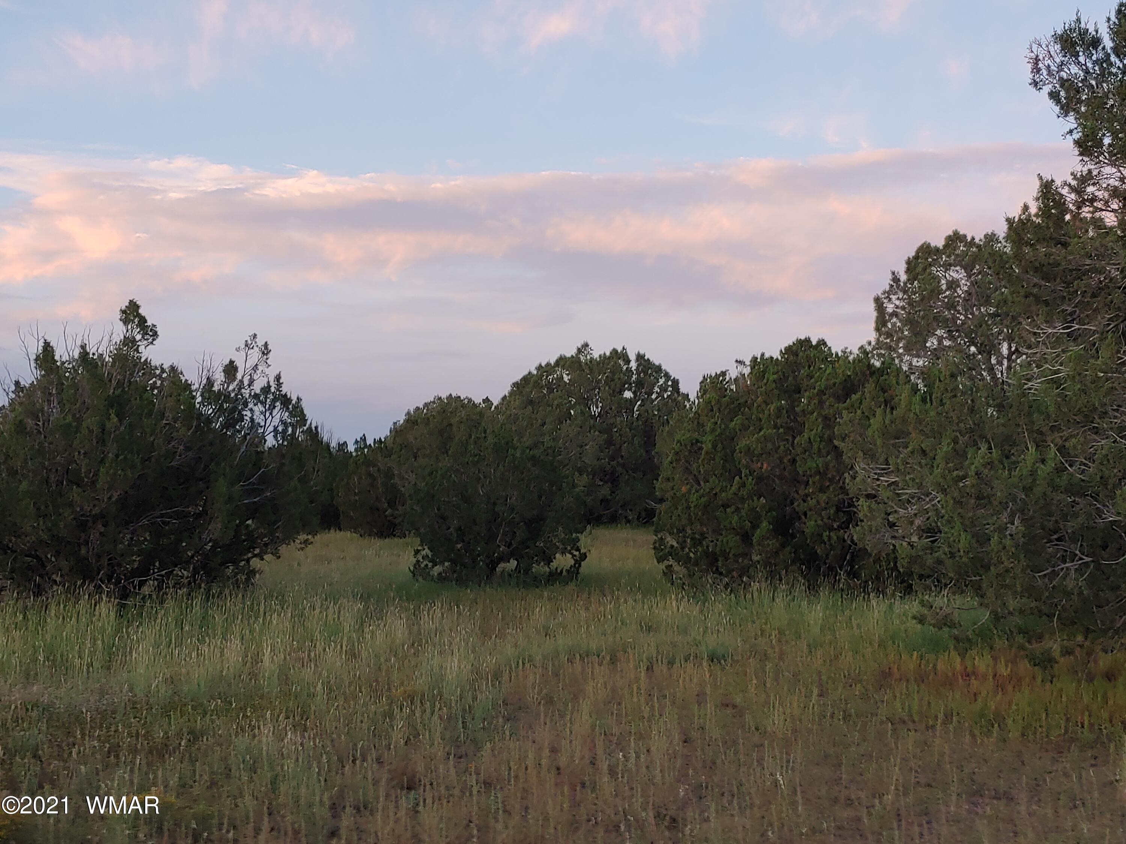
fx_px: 1301
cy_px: 422
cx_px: 563
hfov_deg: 46.8
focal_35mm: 40
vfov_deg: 36.0
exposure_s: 1/120
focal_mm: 4.23
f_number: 1.5
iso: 50
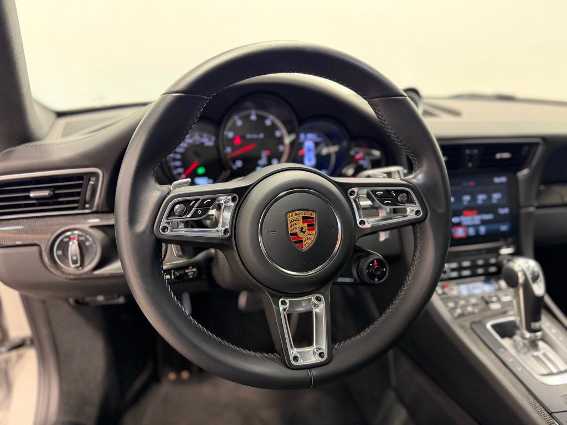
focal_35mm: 24
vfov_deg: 56.8
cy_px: 212
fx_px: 393
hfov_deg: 71.6
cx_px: 284
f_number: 1.78
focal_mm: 6.76
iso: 320
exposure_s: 1/60
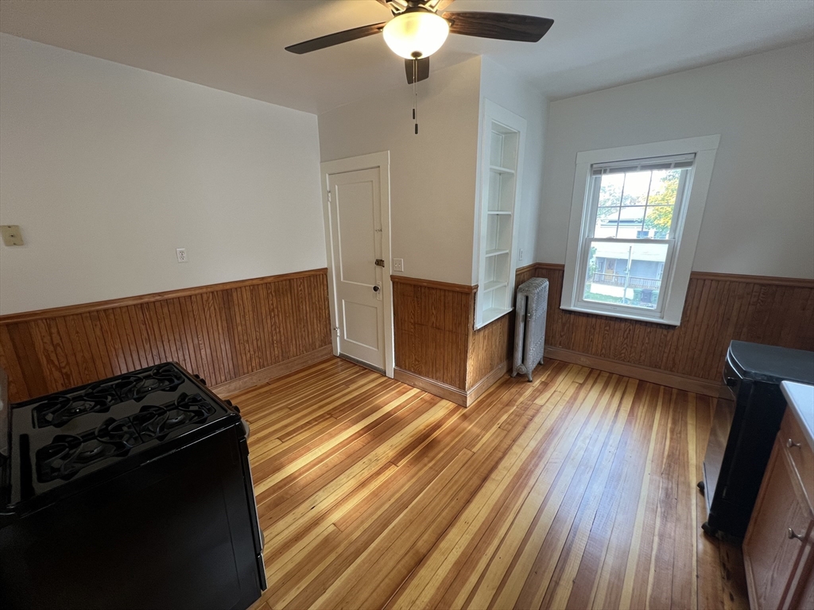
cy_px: 305
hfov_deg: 106.2
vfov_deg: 89.9
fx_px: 306
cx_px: 407
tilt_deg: -14.4
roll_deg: +0.2
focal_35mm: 13
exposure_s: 1/60
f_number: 1.8
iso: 160
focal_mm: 1.57
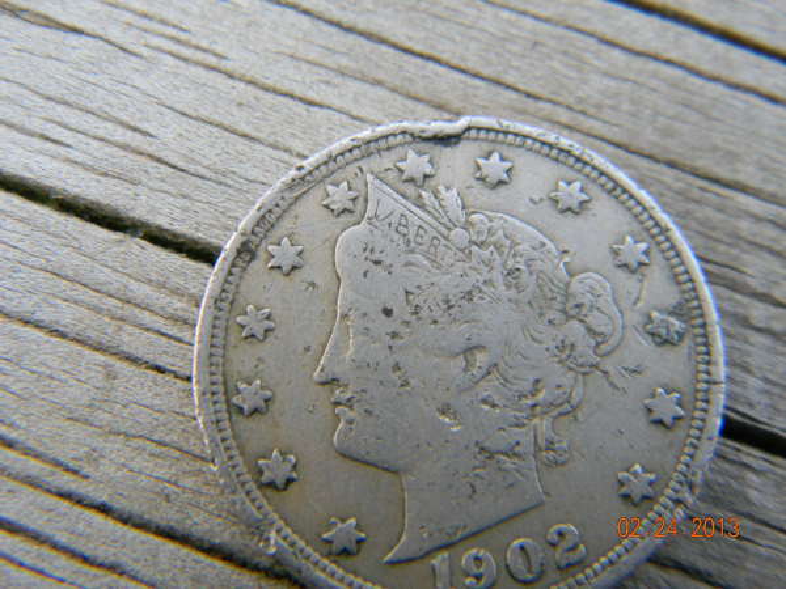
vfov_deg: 21.9
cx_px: 393
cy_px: 294
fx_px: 1521
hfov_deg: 29.0
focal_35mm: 67
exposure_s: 1/30
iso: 221
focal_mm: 12.2
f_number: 4.3
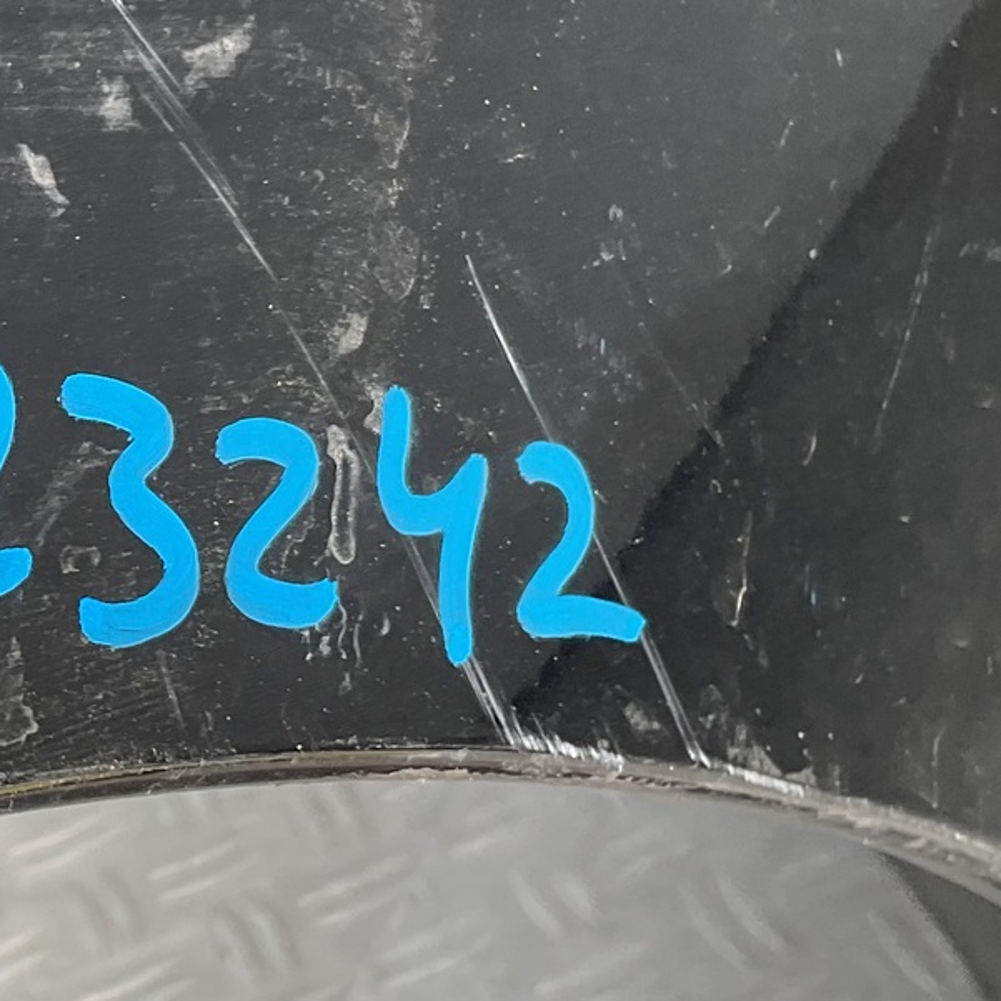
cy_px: 315
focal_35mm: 86
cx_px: -40
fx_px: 2814
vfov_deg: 20.1
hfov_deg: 19.5
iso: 16
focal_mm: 3
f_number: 1.8
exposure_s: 1/114
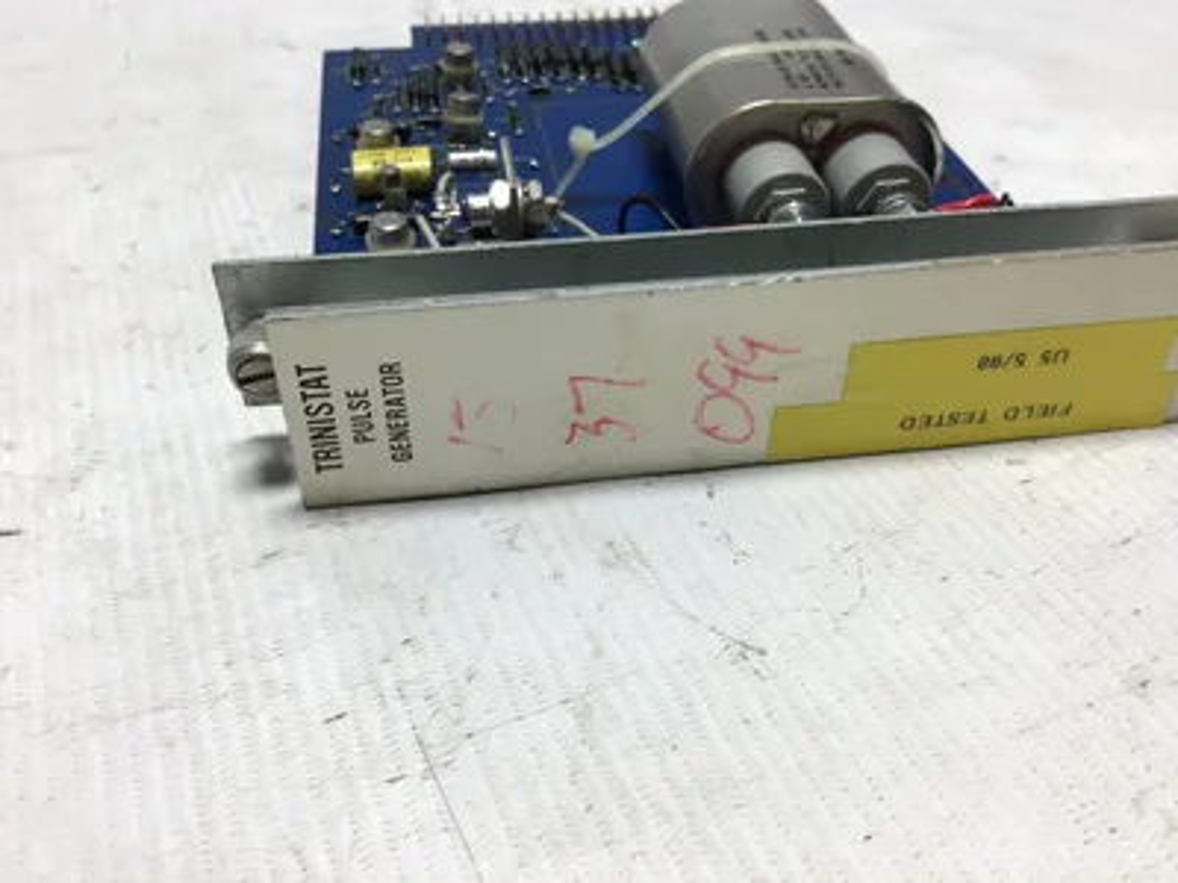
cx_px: 589
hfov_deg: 58.4
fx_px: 1055
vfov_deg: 45.4
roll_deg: +0.3
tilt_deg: -39.2
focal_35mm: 31
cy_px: 442
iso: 32
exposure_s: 1/120
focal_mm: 3.3
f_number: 2.4
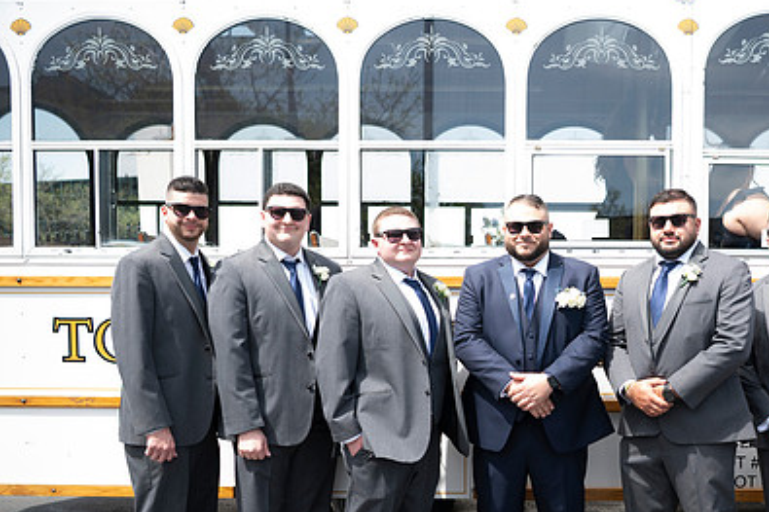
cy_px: 366
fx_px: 939
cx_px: 533
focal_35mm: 44
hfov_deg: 43.7
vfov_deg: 30.1
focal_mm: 30
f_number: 2.8
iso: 50
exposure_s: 1/400
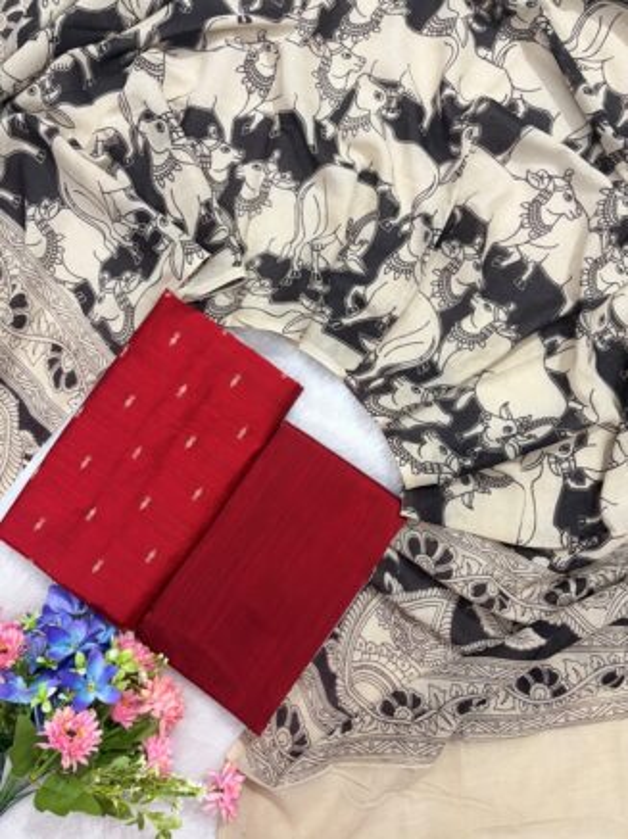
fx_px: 630
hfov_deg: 53.0
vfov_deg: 67.3
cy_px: 420
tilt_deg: -87.5
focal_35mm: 26
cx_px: 314
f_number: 1.6
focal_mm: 5.96
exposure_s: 1/50
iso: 200
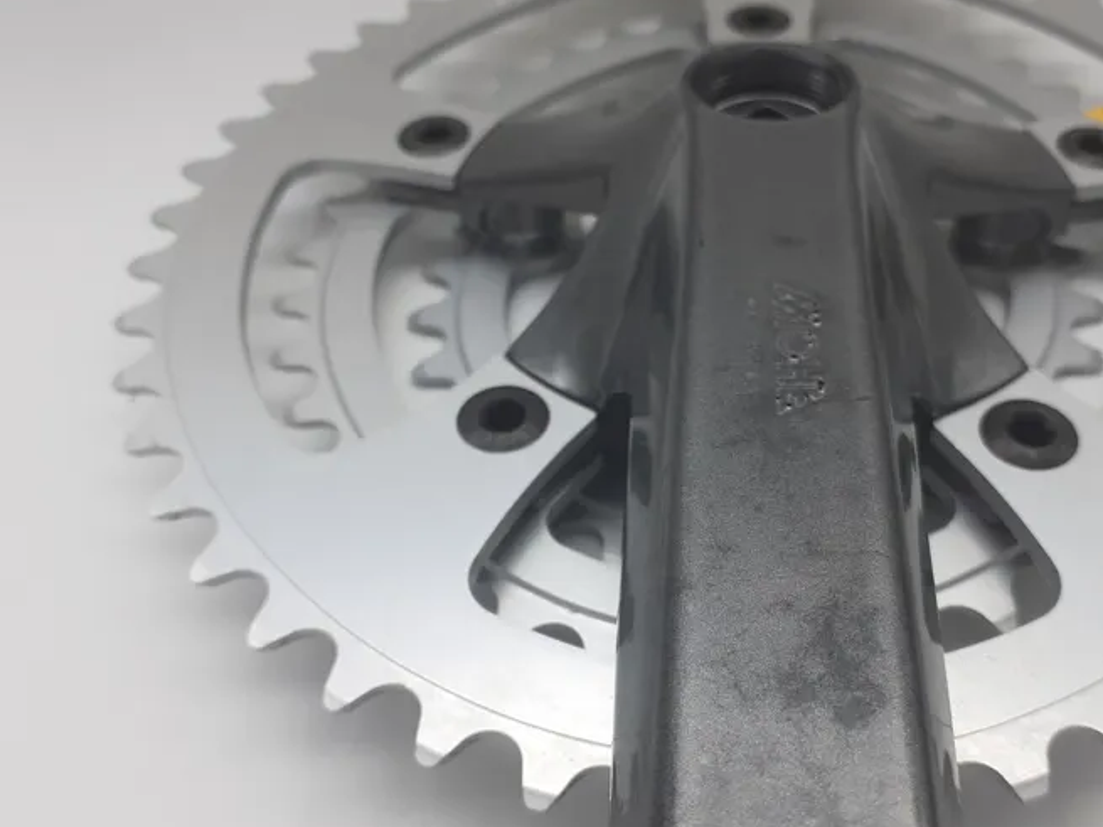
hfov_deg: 55.1
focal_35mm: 33
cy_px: 465
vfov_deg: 42.9
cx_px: 647
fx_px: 1051
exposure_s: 1/238
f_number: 1.9
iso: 40
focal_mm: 3.6
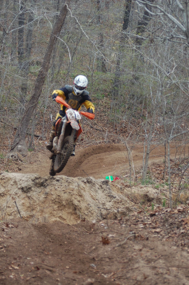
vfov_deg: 19.5
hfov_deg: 13.0
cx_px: 94
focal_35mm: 105
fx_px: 828
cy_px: 142
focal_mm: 70
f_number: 4.5
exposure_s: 1/800
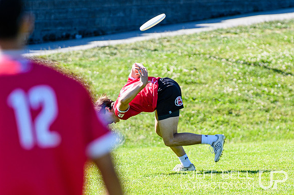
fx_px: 4668
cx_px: 185
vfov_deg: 2.4
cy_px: 121
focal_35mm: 572
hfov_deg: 3.6
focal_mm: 200
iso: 100
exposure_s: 1/1000
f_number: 3.2
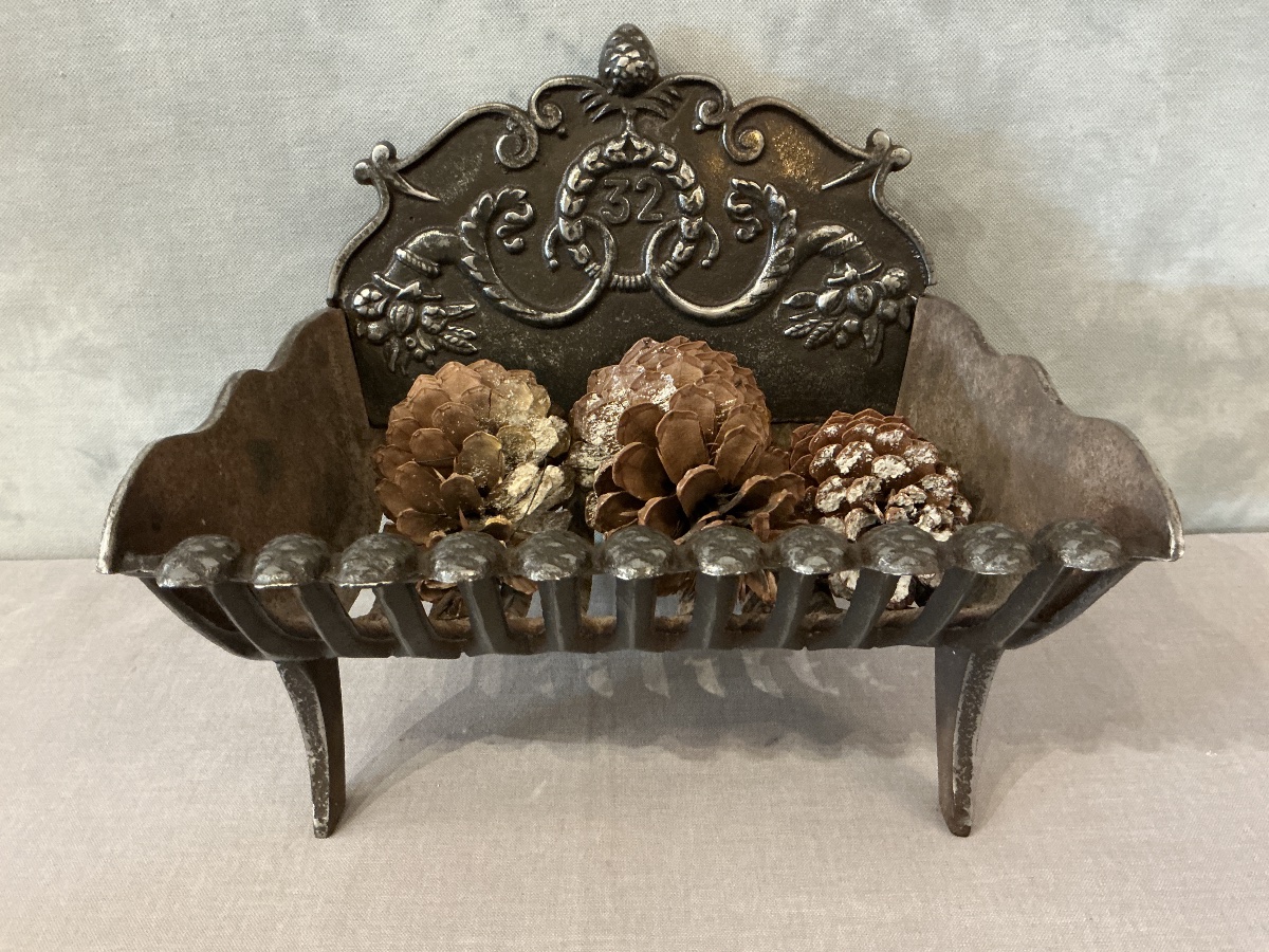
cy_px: 476
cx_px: 634
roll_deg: +0.8
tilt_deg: -30.7
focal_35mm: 28
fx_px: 1026
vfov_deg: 49.7
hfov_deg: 63.4
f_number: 1.8
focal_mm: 3
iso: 320
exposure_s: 1/25
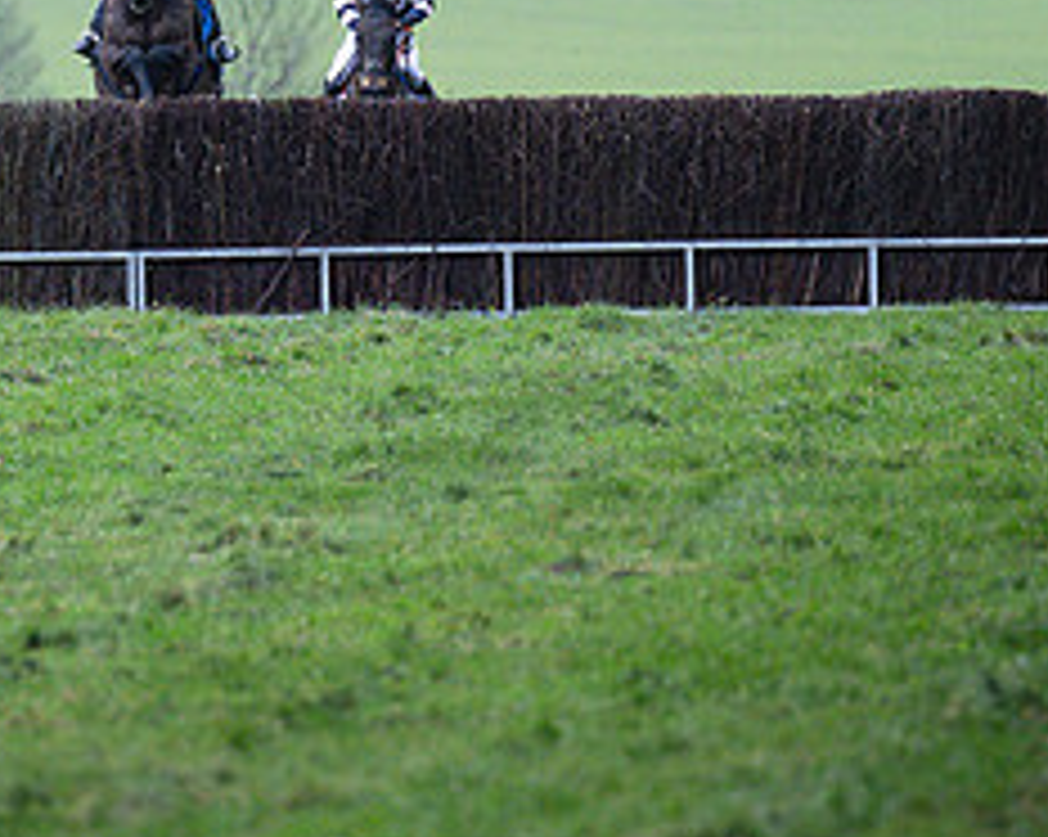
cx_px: 199
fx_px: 29627
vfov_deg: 1.6
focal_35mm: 956
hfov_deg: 2.0
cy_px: -88
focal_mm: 200
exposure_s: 1/2000
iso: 800
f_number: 2.8
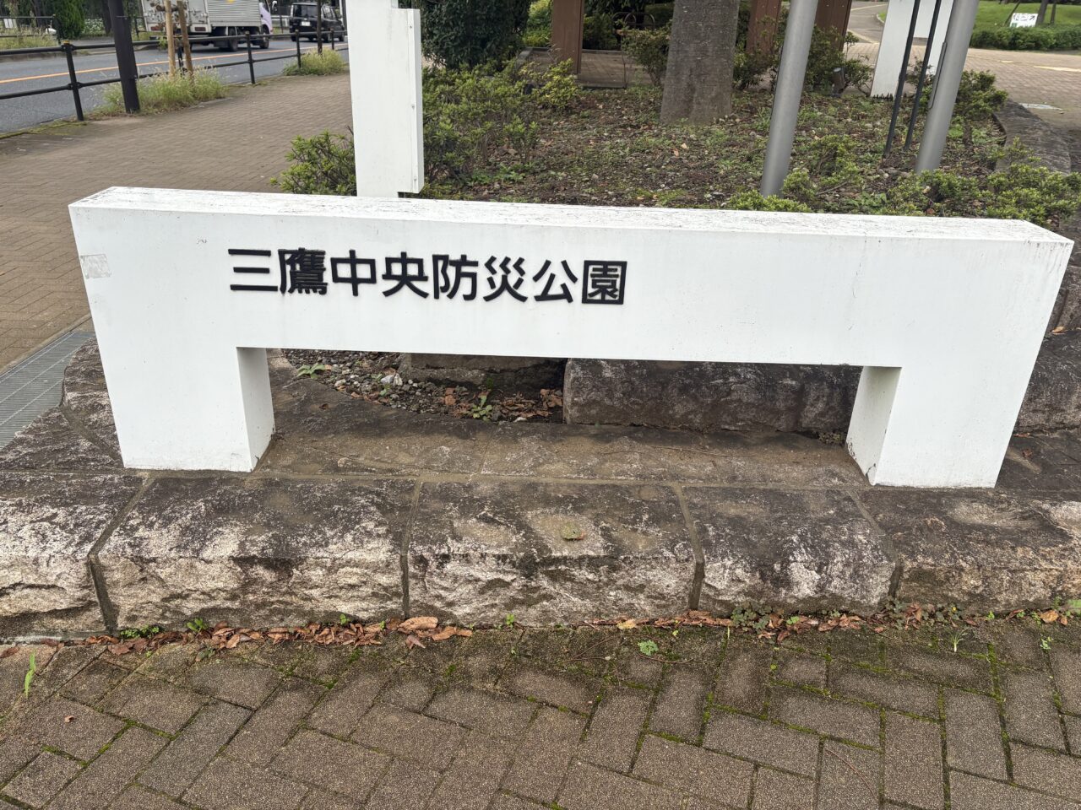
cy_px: 405
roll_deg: -2.9
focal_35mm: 26
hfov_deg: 67.3
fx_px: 812
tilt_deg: -26.1
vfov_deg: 53.1
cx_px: 540
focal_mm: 5.96
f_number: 1.6
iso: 50
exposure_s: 1/1484
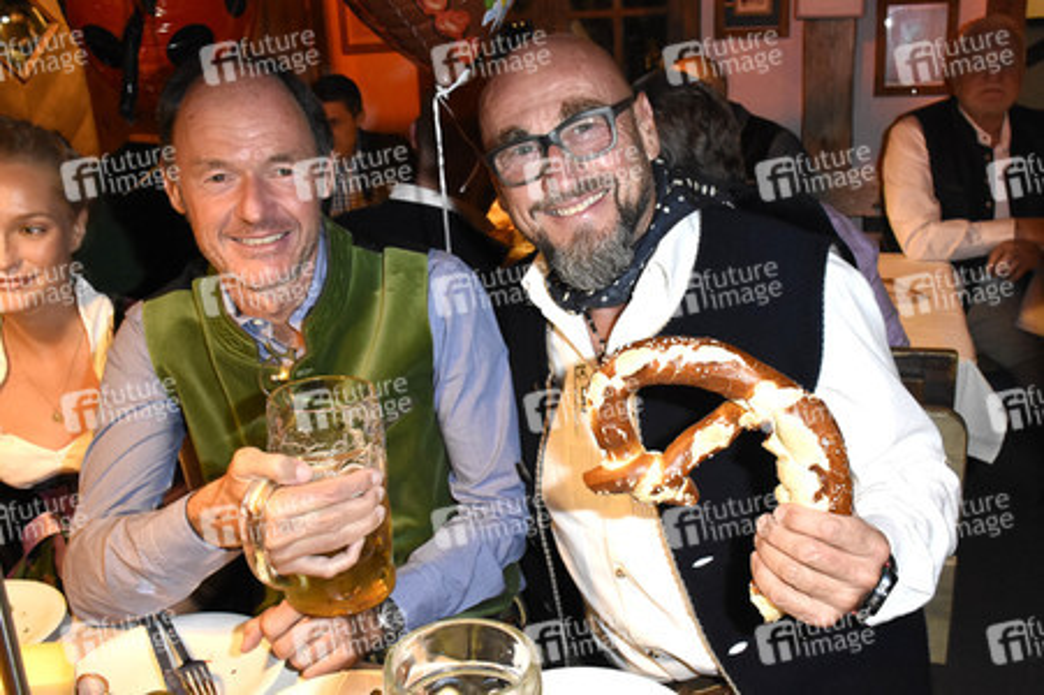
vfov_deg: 39.9
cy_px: 348
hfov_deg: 57.3
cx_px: 522
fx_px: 956
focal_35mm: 33
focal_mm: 22
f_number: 6.3
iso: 5000
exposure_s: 1/60
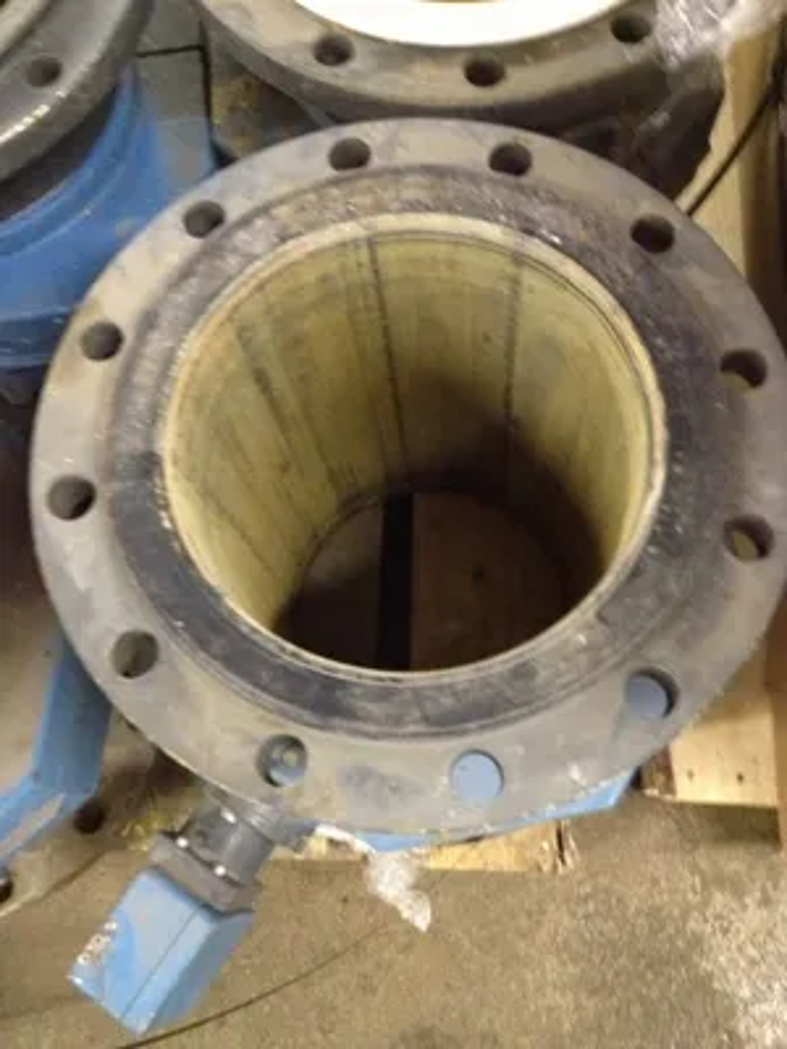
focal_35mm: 35
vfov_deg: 52.6
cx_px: 394
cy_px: 524
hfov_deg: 40.7
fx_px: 1061
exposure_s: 1/15
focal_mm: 4.28
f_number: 2.4
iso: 500
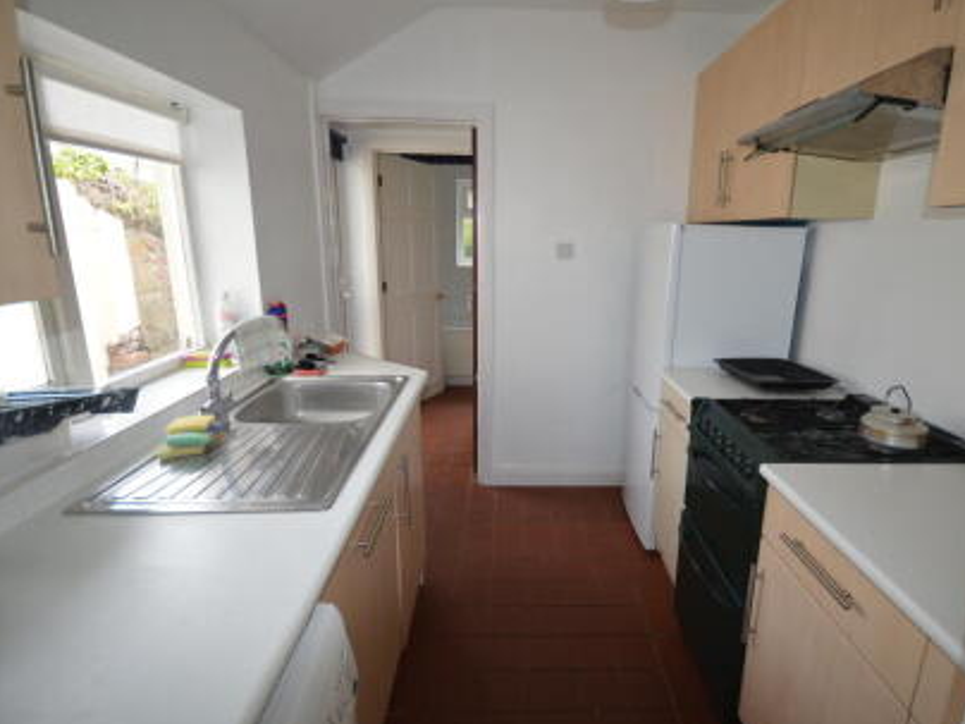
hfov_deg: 90.8
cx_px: 525
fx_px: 474
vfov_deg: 74.7
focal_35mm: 17
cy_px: 355
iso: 320
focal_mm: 10
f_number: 4
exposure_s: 1/125
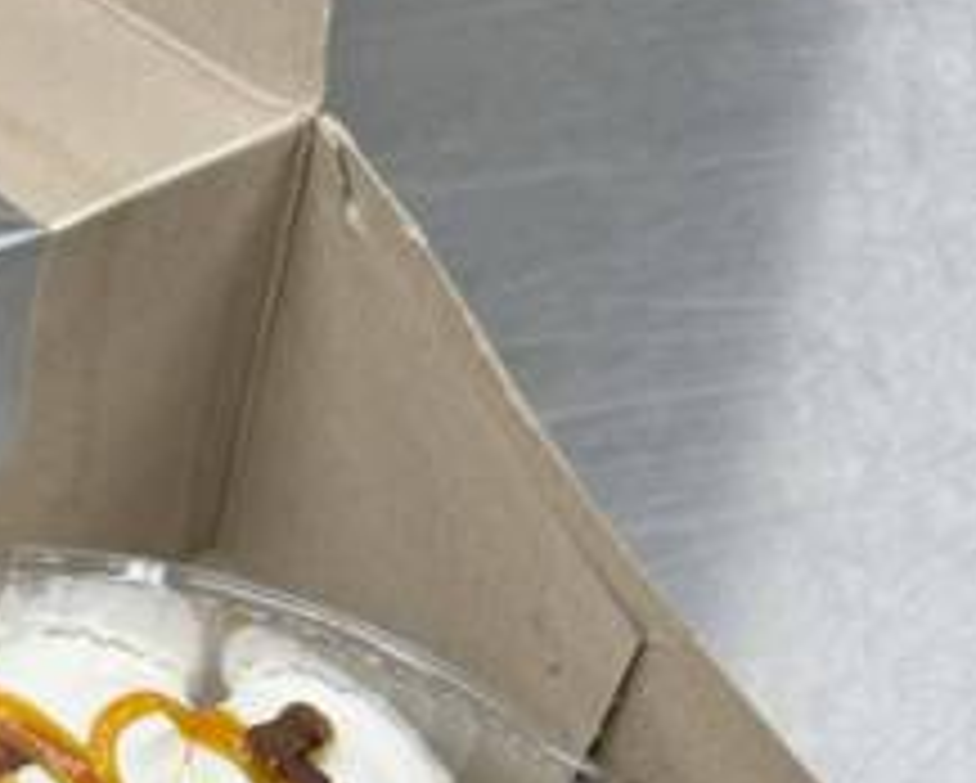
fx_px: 2284
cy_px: 1298
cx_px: -22
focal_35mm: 79
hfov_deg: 23.0
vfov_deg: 16.9
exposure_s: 1/123
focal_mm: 6.86
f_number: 1.78
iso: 50
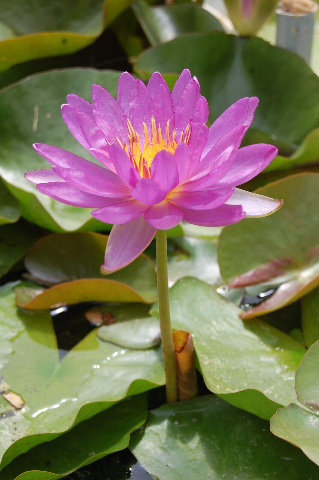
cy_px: 240
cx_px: 160
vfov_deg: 24.6
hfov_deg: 16.5
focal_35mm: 82
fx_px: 1099
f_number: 8
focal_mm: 55
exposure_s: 1/250
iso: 200
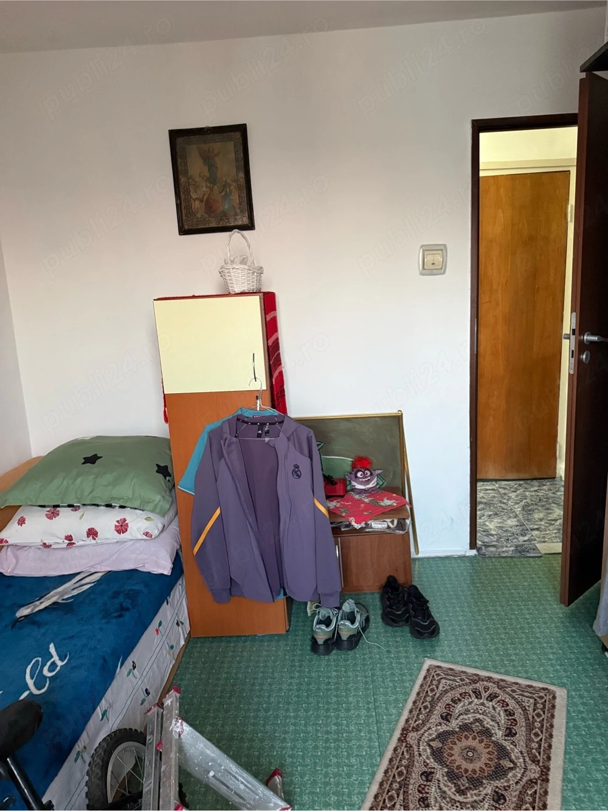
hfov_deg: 56.8
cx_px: 304
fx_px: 562
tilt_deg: -11.6
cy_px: 406
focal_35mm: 24
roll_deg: +2.4
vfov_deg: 71.6
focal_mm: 6.76
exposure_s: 1/50
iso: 800
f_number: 1.78
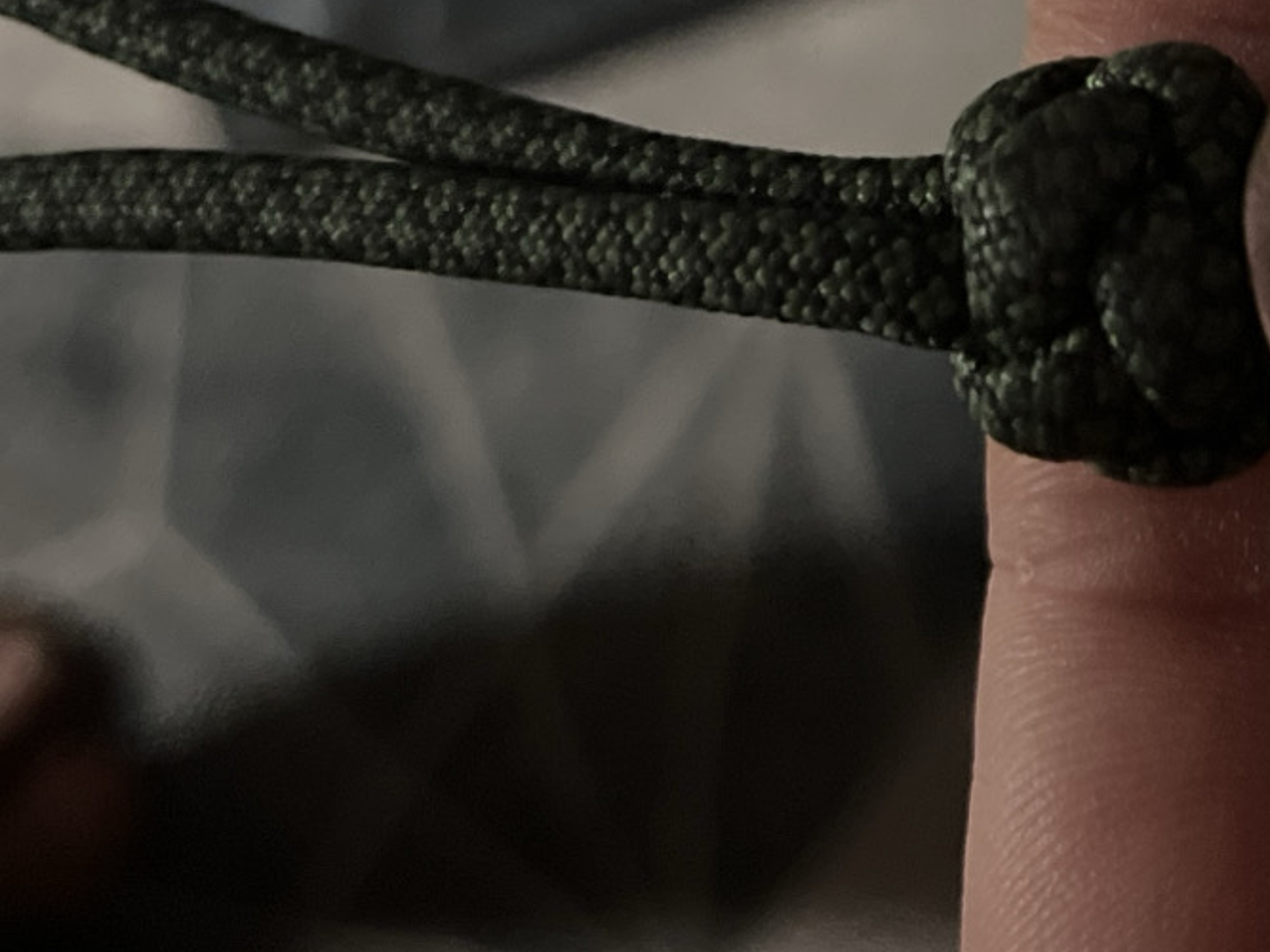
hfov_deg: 22.4
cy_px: 169
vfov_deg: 18.7
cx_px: 1645
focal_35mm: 78
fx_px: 2861
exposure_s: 1/15
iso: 1250
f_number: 1.6
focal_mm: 5.1
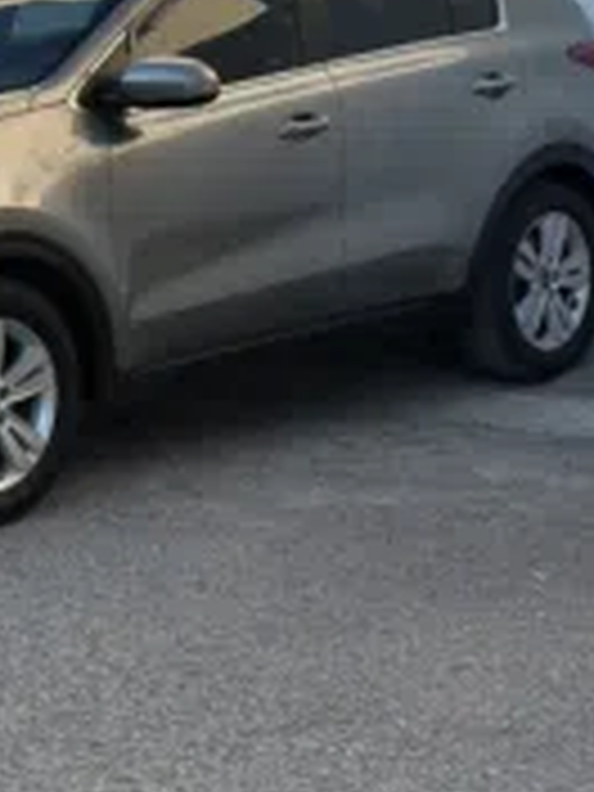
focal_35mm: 109
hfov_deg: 13.4
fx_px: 2494
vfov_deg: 17.9
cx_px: -4
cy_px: 184
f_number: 1.78
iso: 100
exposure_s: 1/3876
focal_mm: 6.86
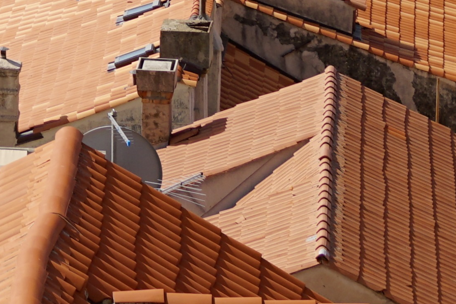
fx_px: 3116
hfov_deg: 8.1
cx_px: -375
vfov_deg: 5.2
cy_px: -678
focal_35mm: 246
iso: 200
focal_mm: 35
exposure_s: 1/1600
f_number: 5
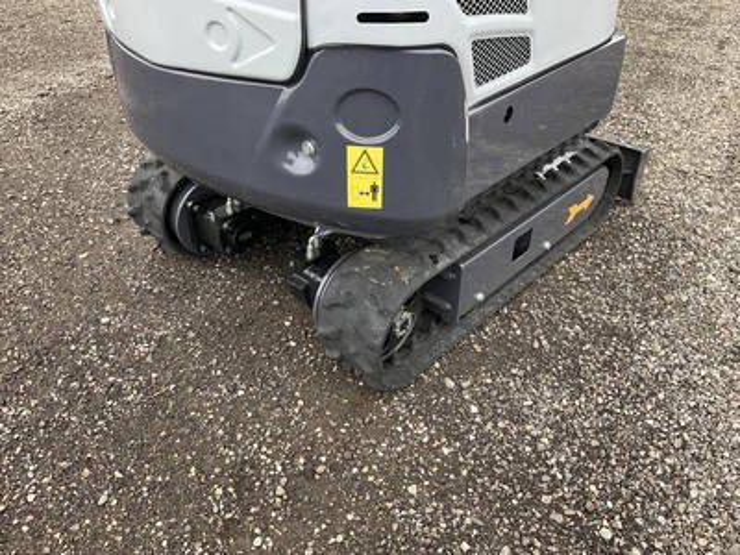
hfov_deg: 61.7
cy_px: 278
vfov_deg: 48.2
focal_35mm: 29
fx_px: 620
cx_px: 370
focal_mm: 3
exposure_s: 1/122
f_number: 1.8
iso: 16
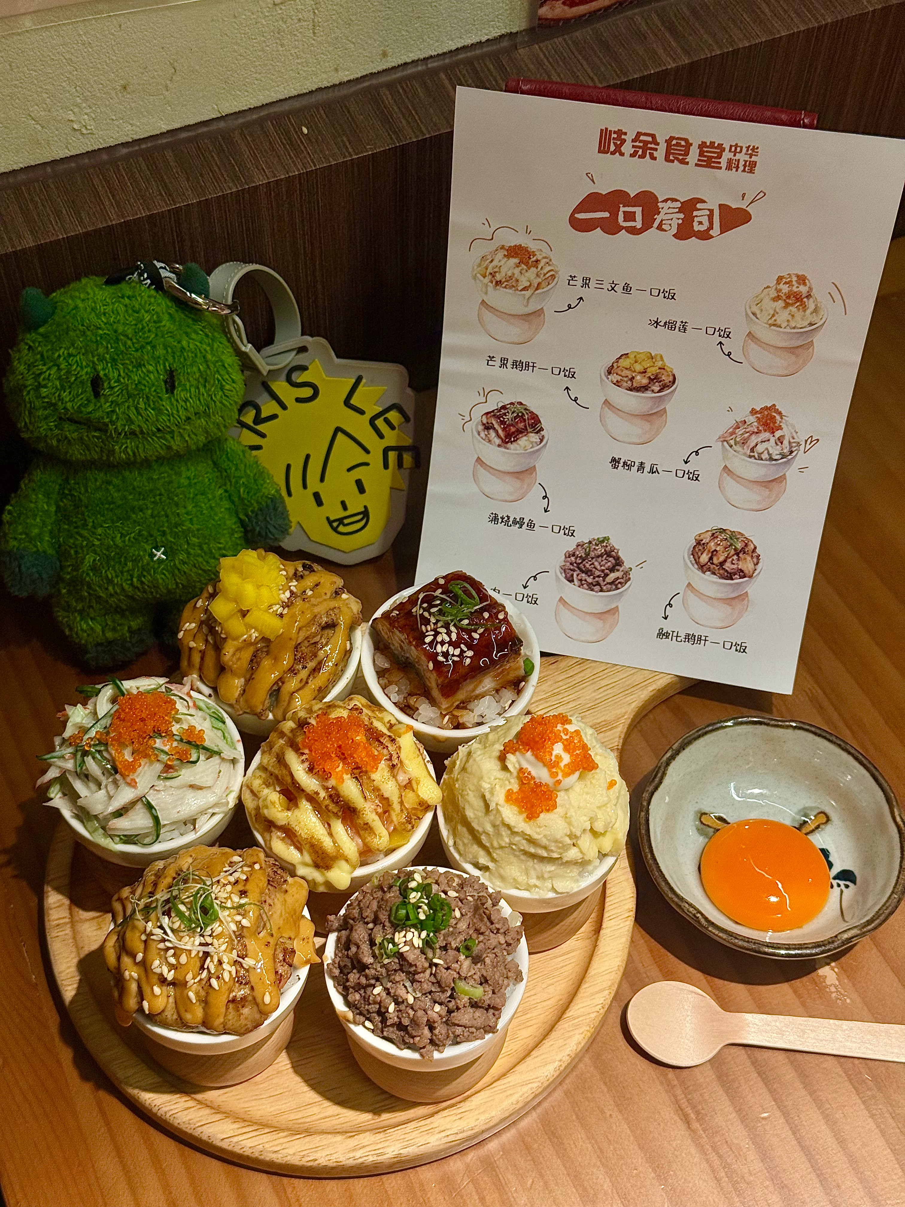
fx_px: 1673
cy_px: 604
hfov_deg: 30.3
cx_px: 452
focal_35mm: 48
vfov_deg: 39.7
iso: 80
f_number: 1.78
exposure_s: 1/100
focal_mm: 6.76
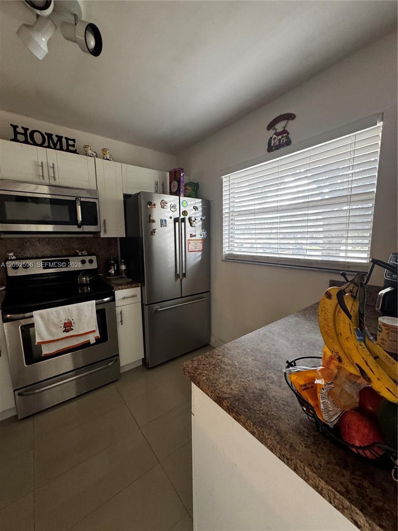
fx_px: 215
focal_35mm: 14
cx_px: 199
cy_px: 266
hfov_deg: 85.7
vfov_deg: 102.1
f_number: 2.2
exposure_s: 1/60
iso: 320
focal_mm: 2.22
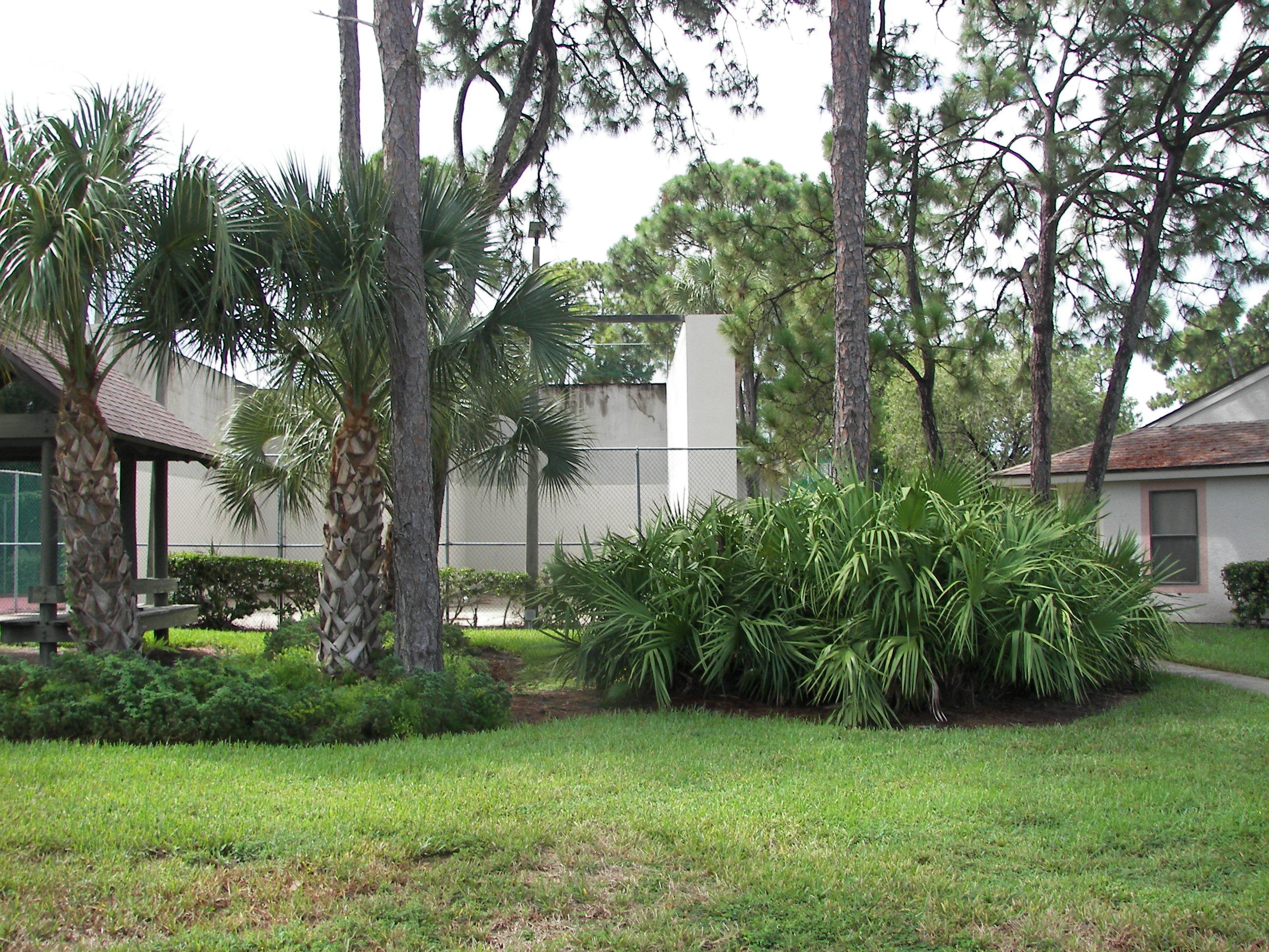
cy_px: 476
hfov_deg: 51.4
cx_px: 634
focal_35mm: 36
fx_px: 1320
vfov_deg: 39.7
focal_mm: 6
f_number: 2.8
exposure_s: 1/250
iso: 50
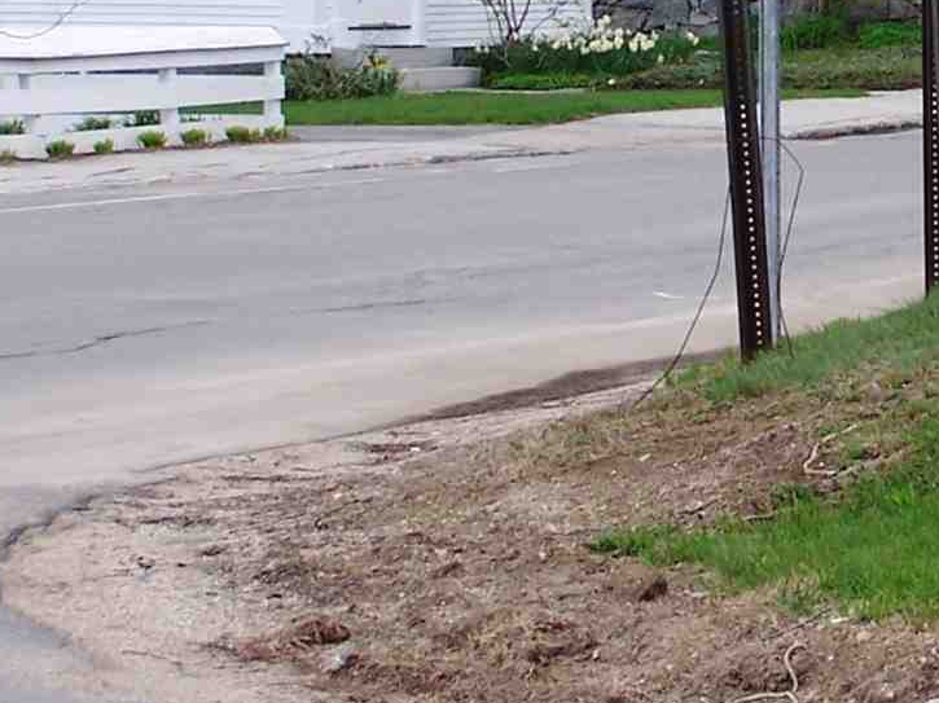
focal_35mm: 212
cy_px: -118
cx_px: 1274
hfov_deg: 9.2
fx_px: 5748
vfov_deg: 7.0
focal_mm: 12.4
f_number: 3.2
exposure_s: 1/350
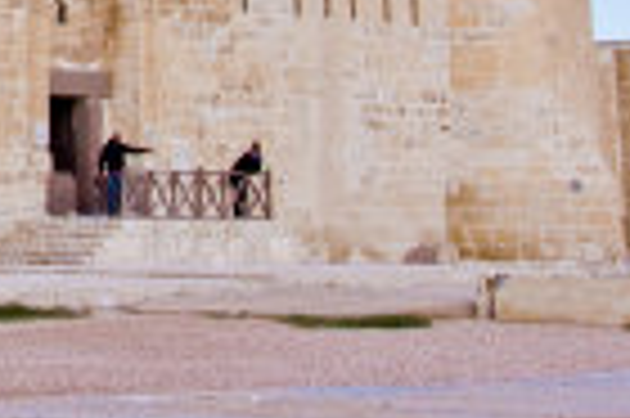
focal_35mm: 164
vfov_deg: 8.0
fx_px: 2870
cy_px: -391
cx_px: -351
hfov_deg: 11.9
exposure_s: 1/160
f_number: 11
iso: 200
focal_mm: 25
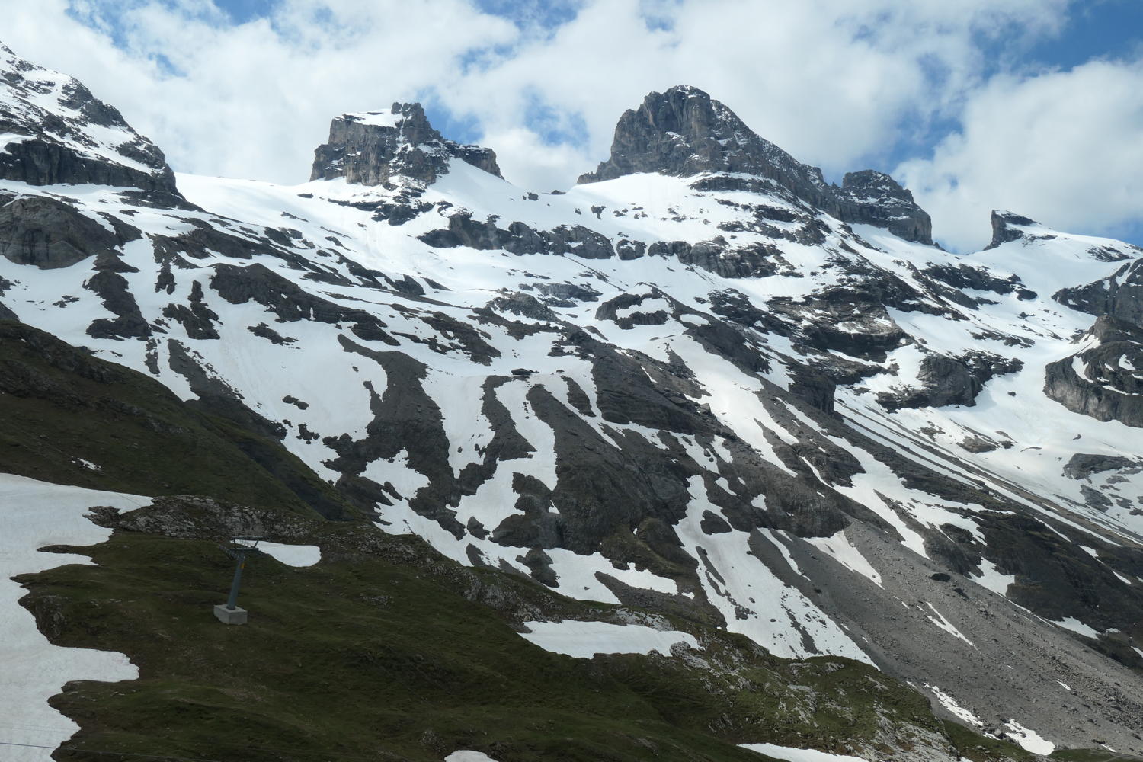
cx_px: 572
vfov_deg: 40.0
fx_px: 1048
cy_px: 381
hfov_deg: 57.2
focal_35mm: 33
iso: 200
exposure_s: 1/1000
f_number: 7.1
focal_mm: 12.2
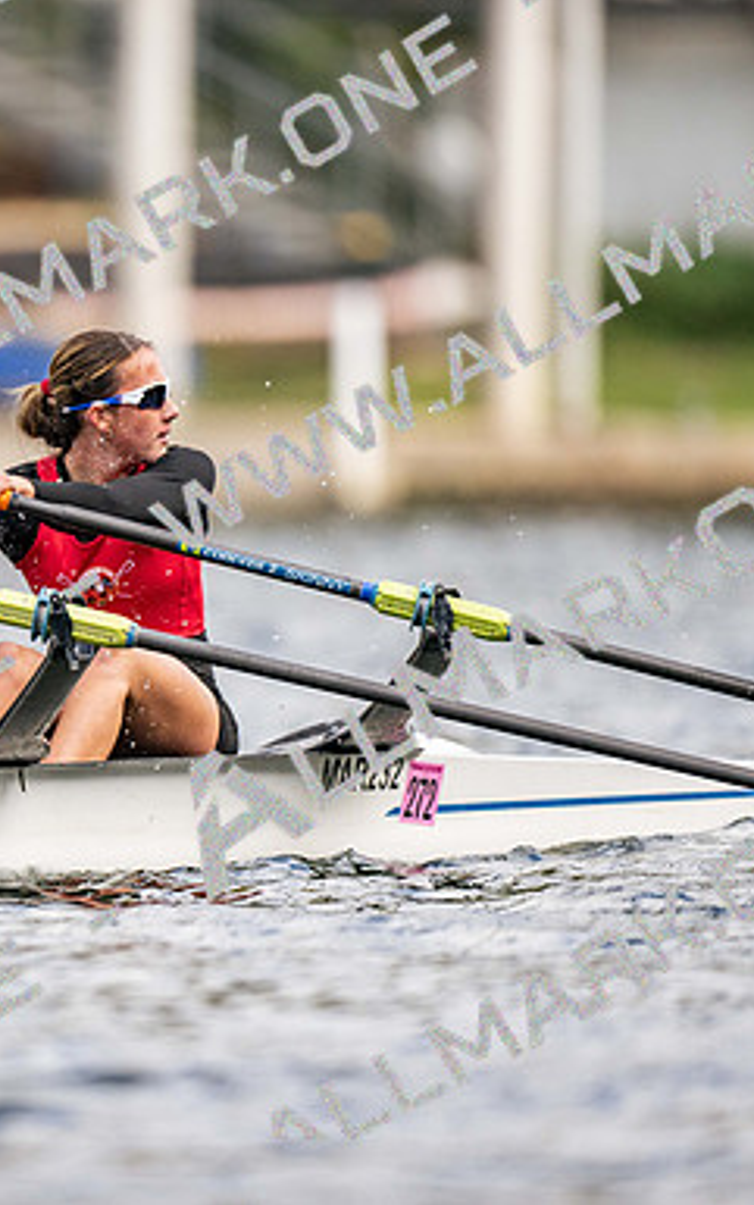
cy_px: 602
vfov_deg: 2.3
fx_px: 30280
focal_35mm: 922
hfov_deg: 1.4
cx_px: -78
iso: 450
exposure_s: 1/2500
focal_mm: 600
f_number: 4
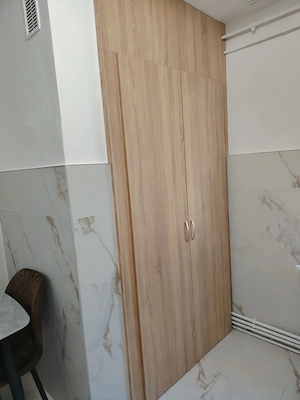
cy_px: 200
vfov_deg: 71.6
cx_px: 150
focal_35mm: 24
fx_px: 277
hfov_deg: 56.8
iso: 2266
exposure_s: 1/400
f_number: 1.75
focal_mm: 5.25
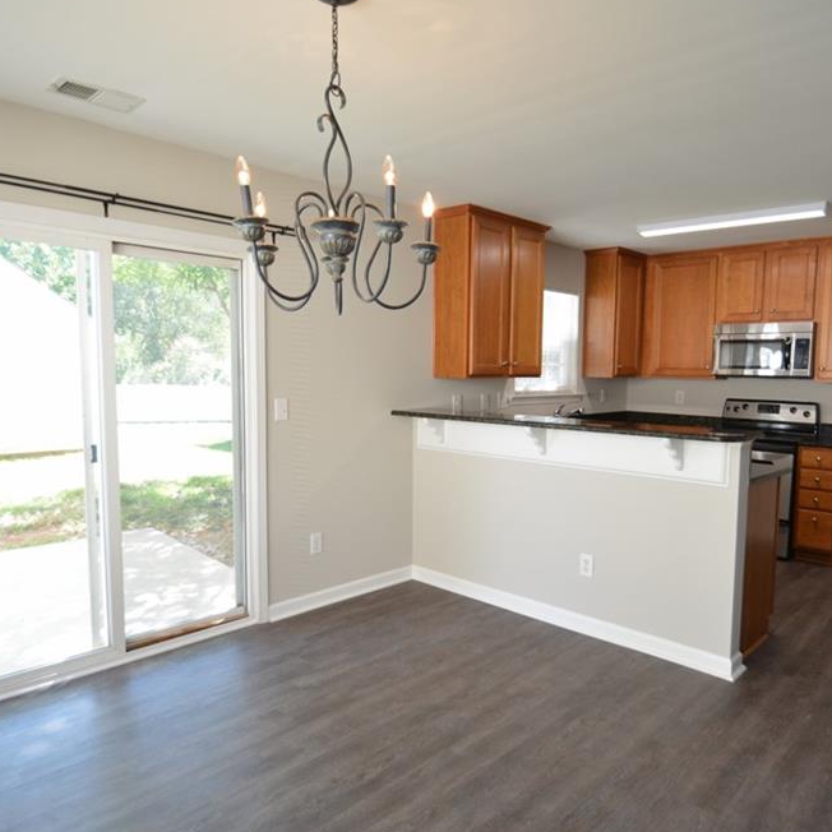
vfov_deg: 65.0
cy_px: 416
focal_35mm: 24
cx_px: 473
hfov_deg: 64.7
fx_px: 653
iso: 320
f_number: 4.5
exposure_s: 1/80
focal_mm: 12
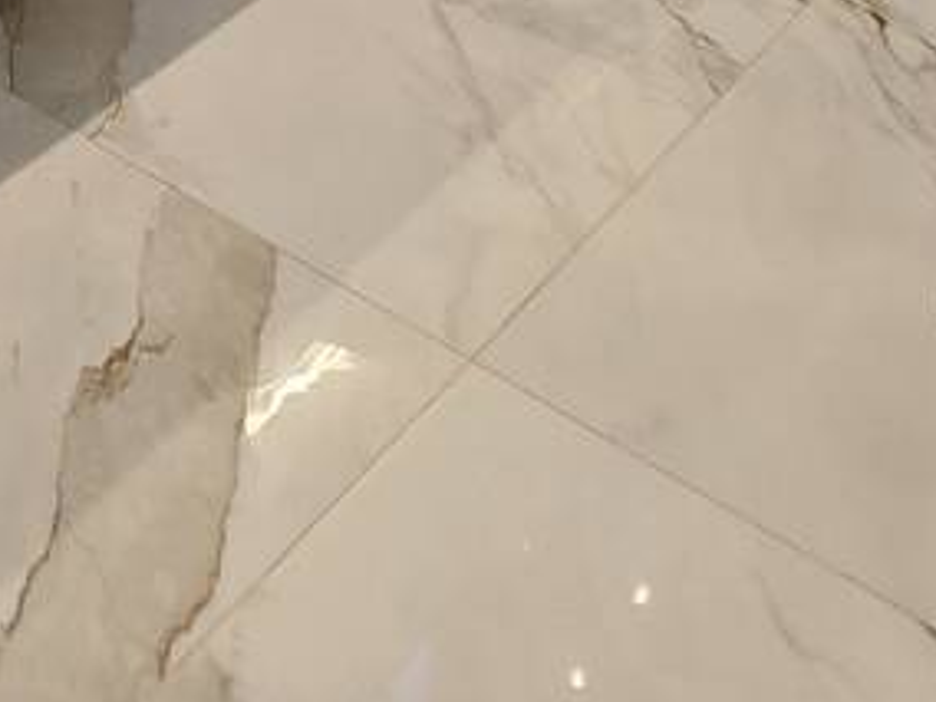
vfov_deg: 13.8
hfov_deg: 25.7
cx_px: -241
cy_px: -1071
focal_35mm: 66
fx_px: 1785
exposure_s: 1/60
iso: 64
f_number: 2.2
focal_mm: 2.2
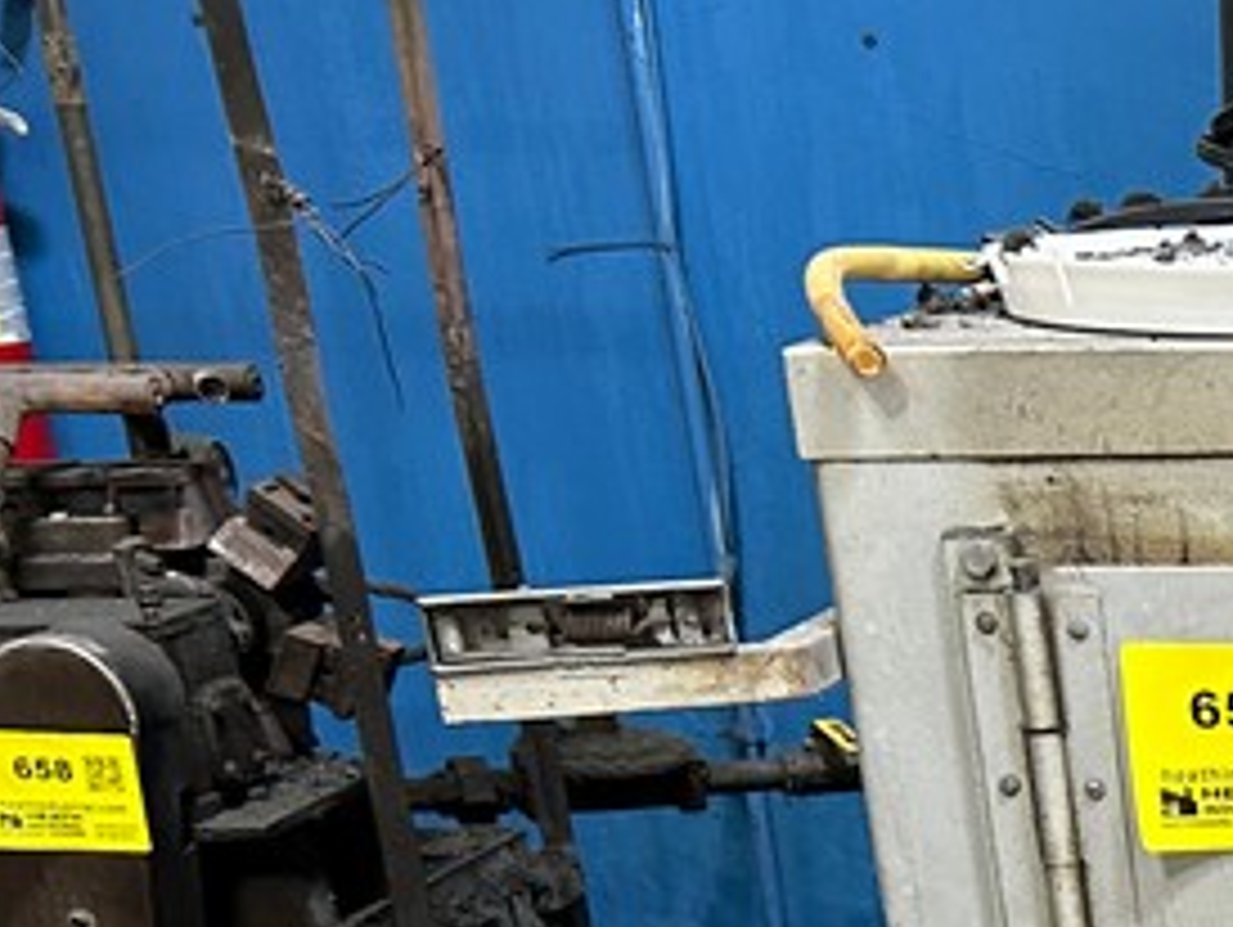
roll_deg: +0.0
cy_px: 1539
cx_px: 2084
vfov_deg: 14.0
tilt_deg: -24.4
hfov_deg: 17.3
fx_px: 3458
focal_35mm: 97
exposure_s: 1/60
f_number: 1.5
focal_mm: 5.7
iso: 200
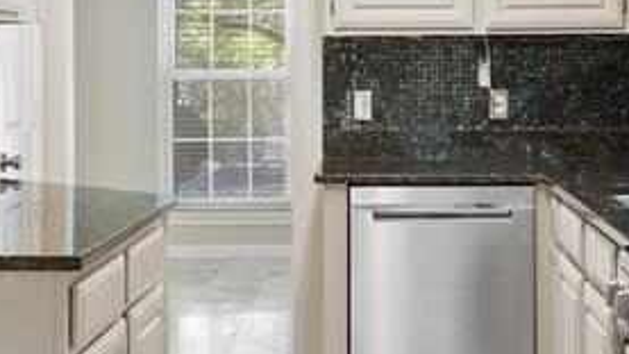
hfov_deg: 28.0
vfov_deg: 16.0
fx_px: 1251
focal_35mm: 75
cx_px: 418
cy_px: 57
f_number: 10
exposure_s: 1.6
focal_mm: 21
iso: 400
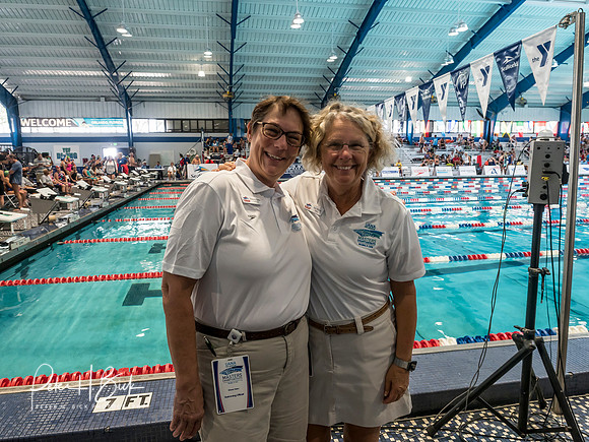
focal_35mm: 24
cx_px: 294
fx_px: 408
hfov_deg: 71.6
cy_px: 221
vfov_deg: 56.8
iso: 1000
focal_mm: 12
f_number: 5
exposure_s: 1/100
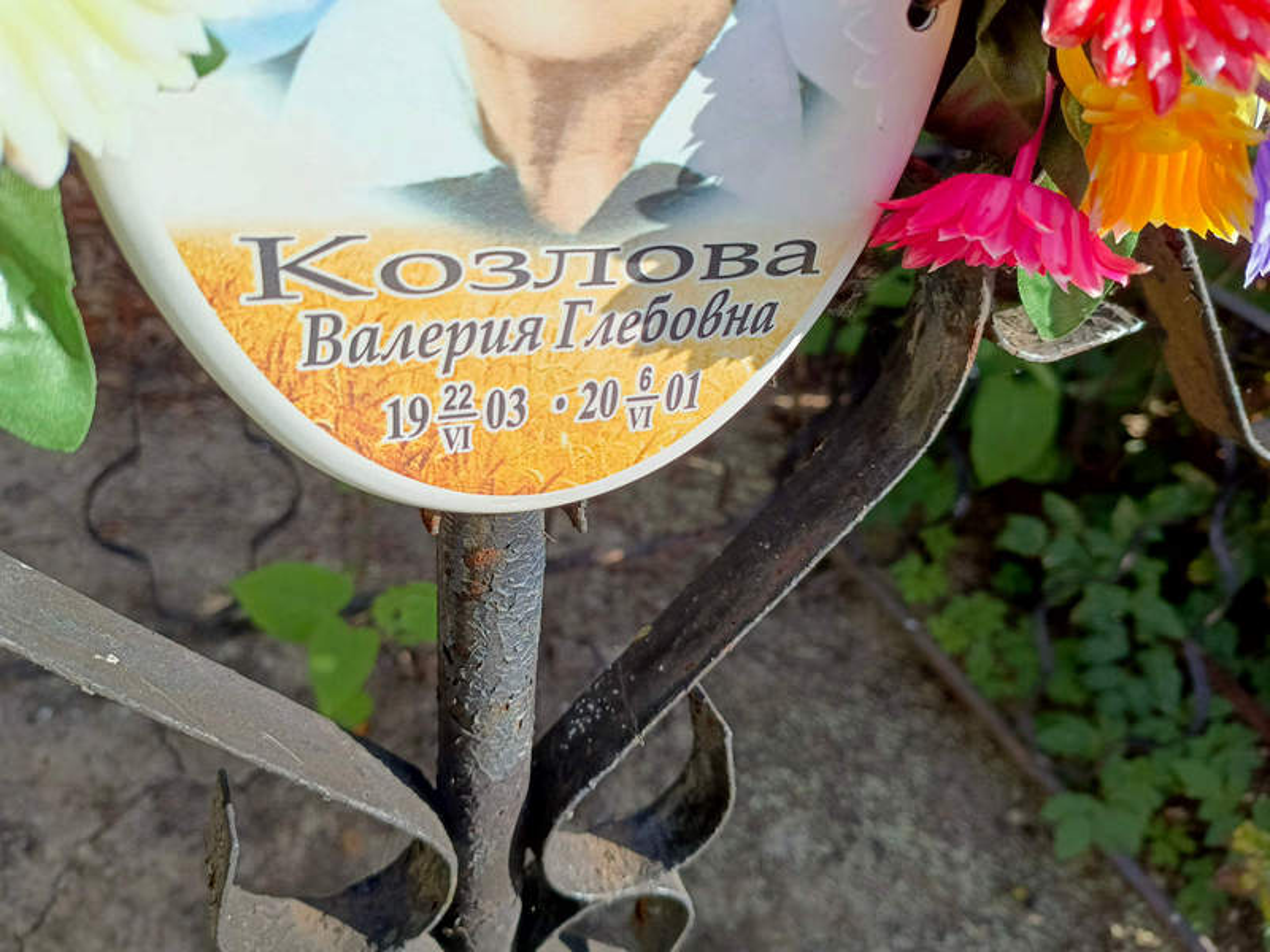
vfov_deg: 54.9
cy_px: 476
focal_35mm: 25
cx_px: 635
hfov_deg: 69.4
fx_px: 917
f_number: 1.69
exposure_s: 1/572
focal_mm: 4.76
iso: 116
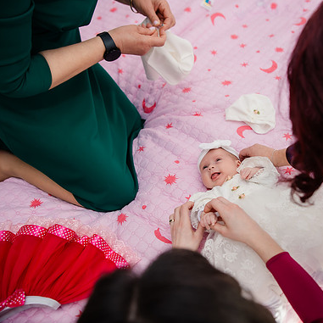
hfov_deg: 50.8
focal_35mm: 31
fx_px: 327
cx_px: 233
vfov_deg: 52.5
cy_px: 163
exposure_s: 1/250
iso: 250
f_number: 3.2
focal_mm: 24
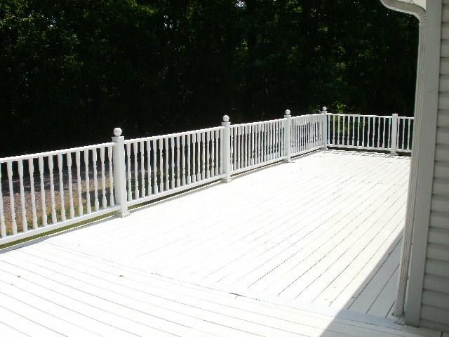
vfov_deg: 39.7
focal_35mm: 36
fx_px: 467
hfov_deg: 51.4
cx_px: 224
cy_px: 168
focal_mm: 6.3
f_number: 5.6
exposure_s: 1/640
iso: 100
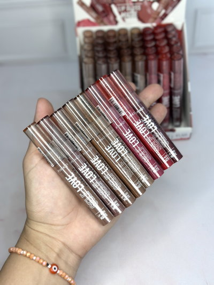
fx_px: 395
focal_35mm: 48
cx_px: 107
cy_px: 142
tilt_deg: -47.4
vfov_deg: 39.6
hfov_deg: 30.3
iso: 100
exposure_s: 1/206
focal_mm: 6.86
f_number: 1.78
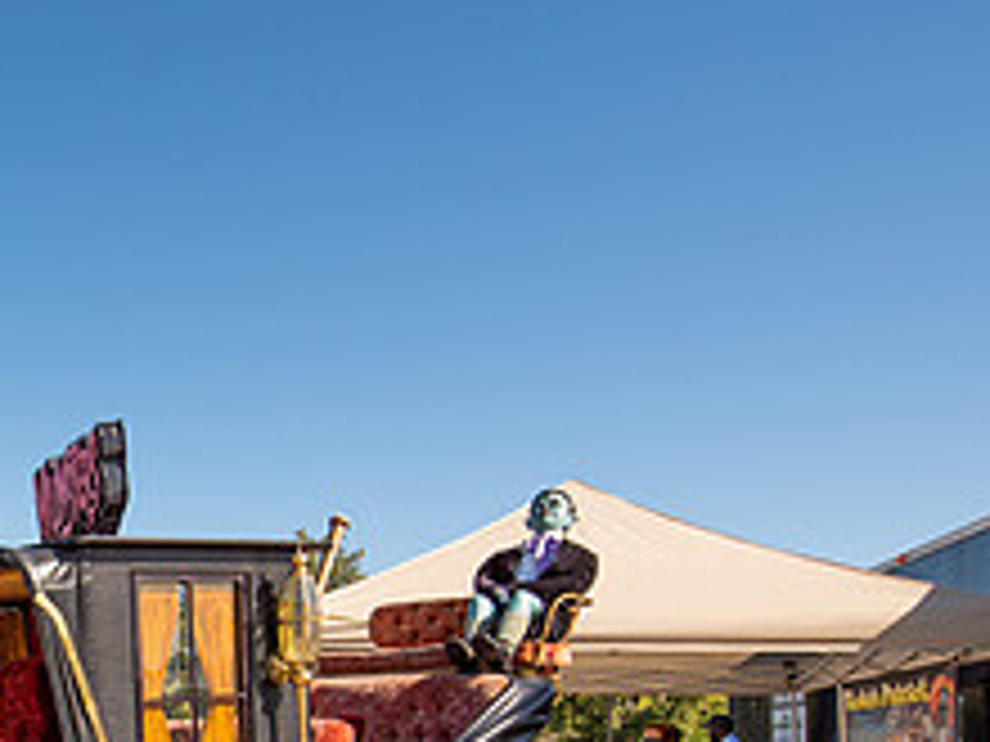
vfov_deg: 33.4
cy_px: 759
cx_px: -74
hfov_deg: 39.9
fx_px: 1115
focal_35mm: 39
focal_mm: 14
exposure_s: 1/1000
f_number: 5.6
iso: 100
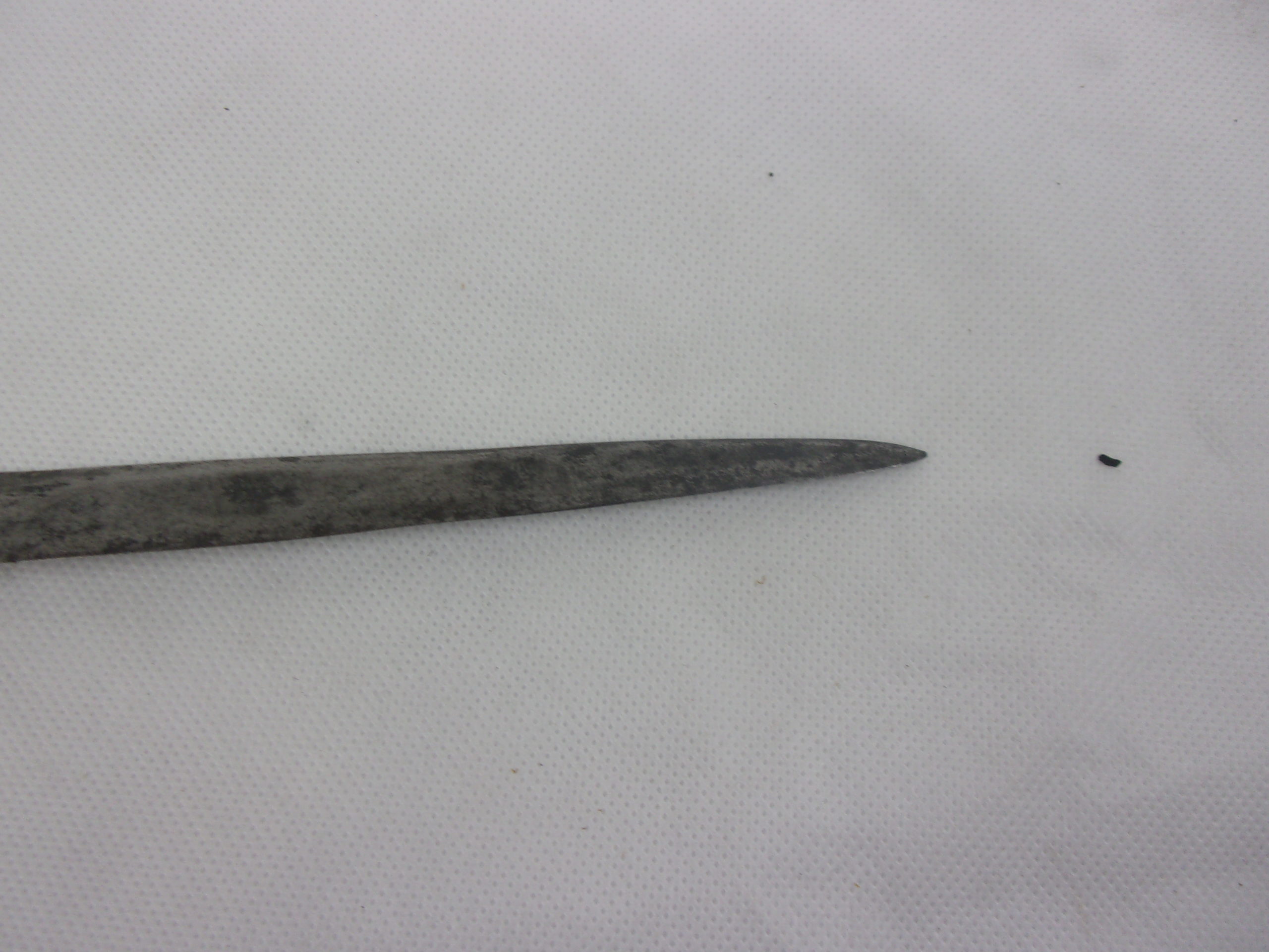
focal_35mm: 28
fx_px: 1026
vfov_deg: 49.7
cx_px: 634
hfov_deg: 63.4
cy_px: 476
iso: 80
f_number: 3.9
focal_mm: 5.1
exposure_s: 1/38
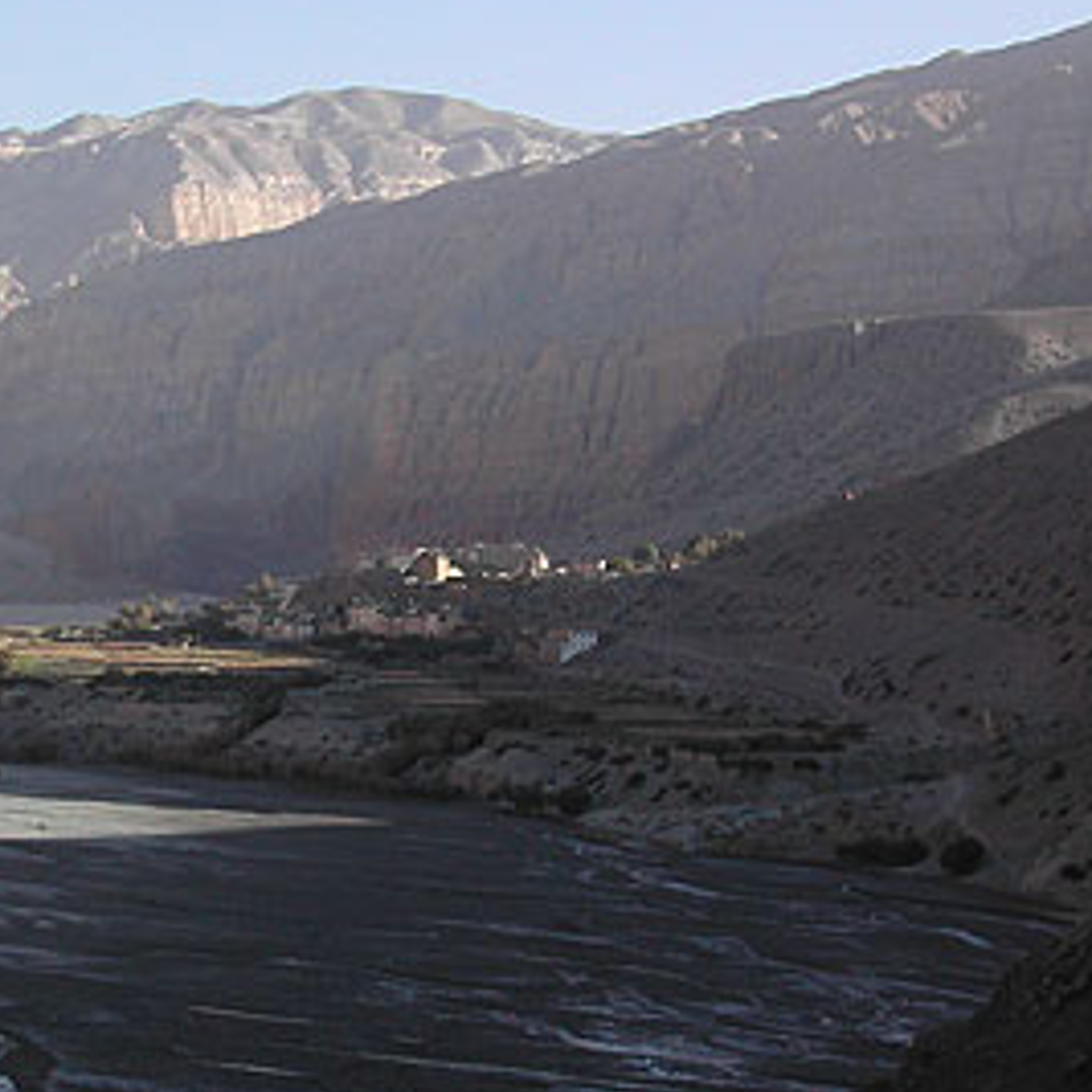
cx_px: 225
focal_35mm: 100
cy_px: 568
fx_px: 3569
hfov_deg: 17.3
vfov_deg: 17.4
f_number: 3.7
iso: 100
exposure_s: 1/502
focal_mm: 14.2
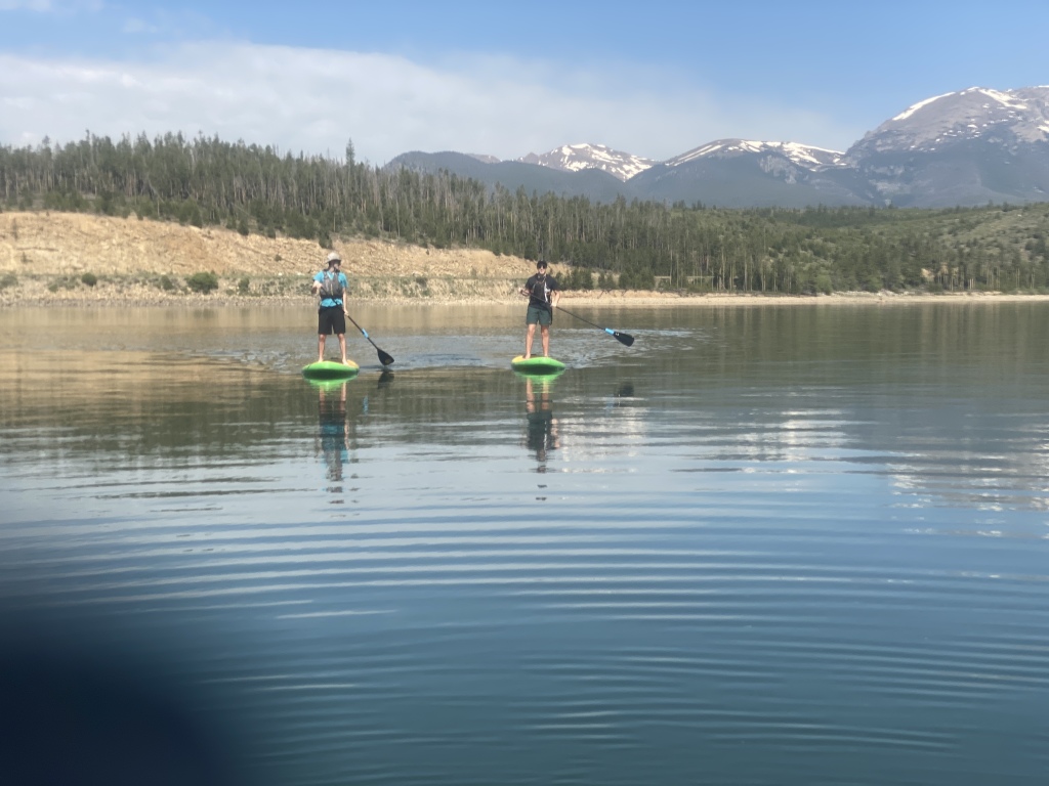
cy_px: 393
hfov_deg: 36.8
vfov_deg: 28.0
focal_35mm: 52
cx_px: 524
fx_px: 1576
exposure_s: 1/1370
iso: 20
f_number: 2
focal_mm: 6
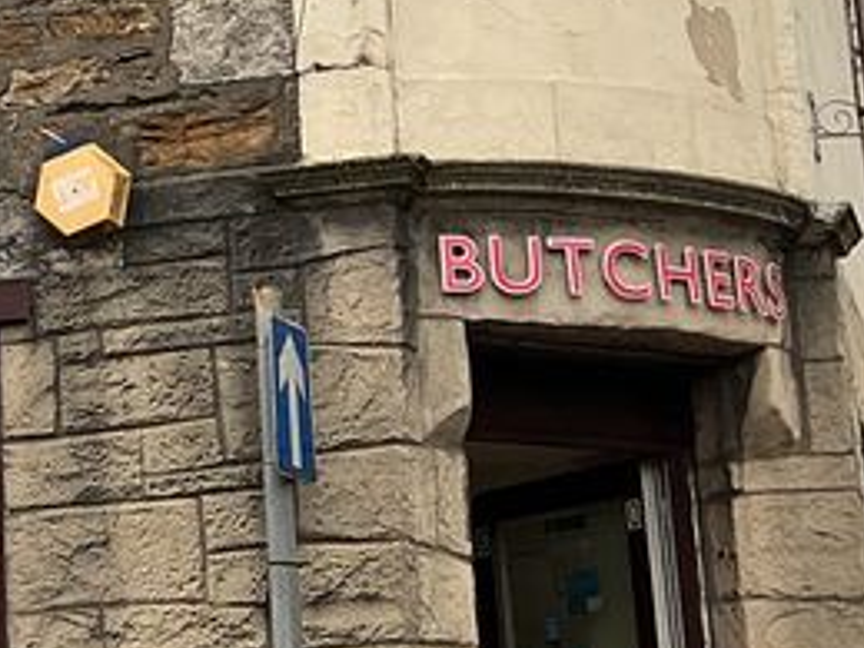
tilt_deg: +18.2
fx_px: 2845
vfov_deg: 12.9
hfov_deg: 16.5
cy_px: 113
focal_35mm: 114
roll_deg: +0.5
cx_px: -199
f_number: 1.8
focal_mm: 3
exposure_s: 1/353
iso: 25
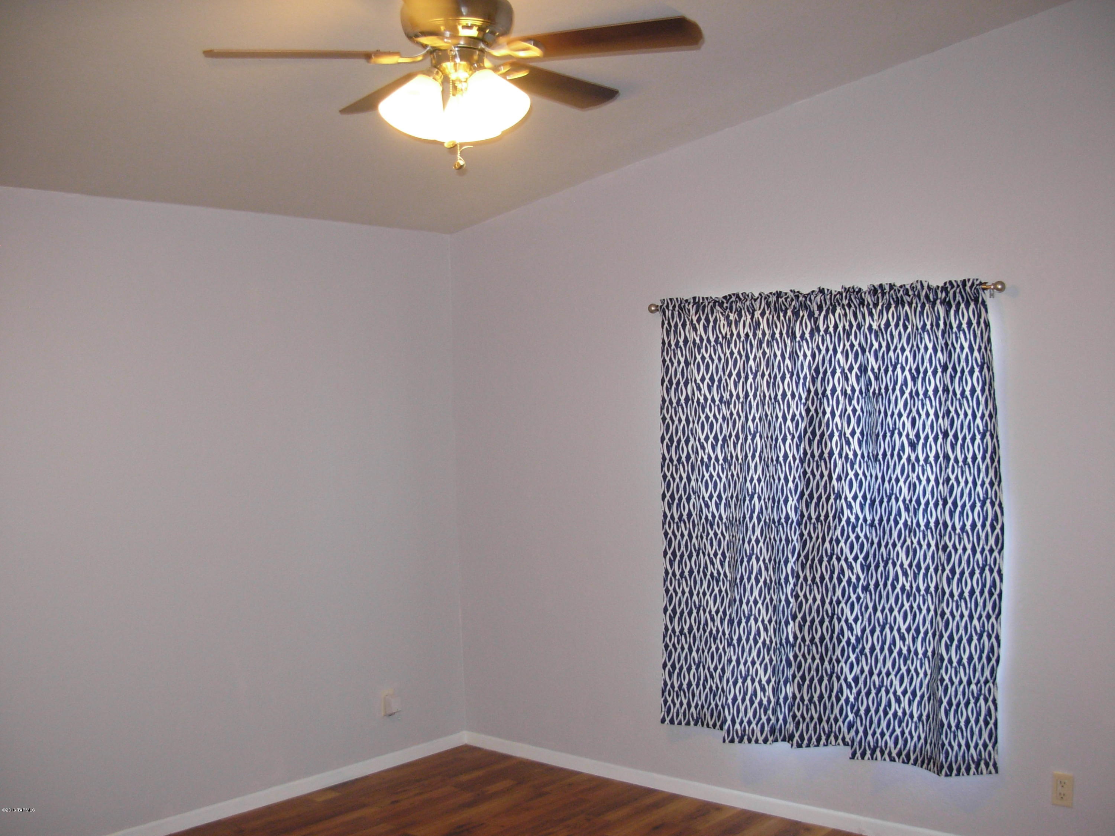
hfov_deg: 49.0
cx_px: 558
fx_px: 1224
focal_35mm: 38
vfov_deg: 37.7
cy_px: 418
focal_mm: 6.3
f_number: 2.9
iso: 178
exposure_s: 1/50.7
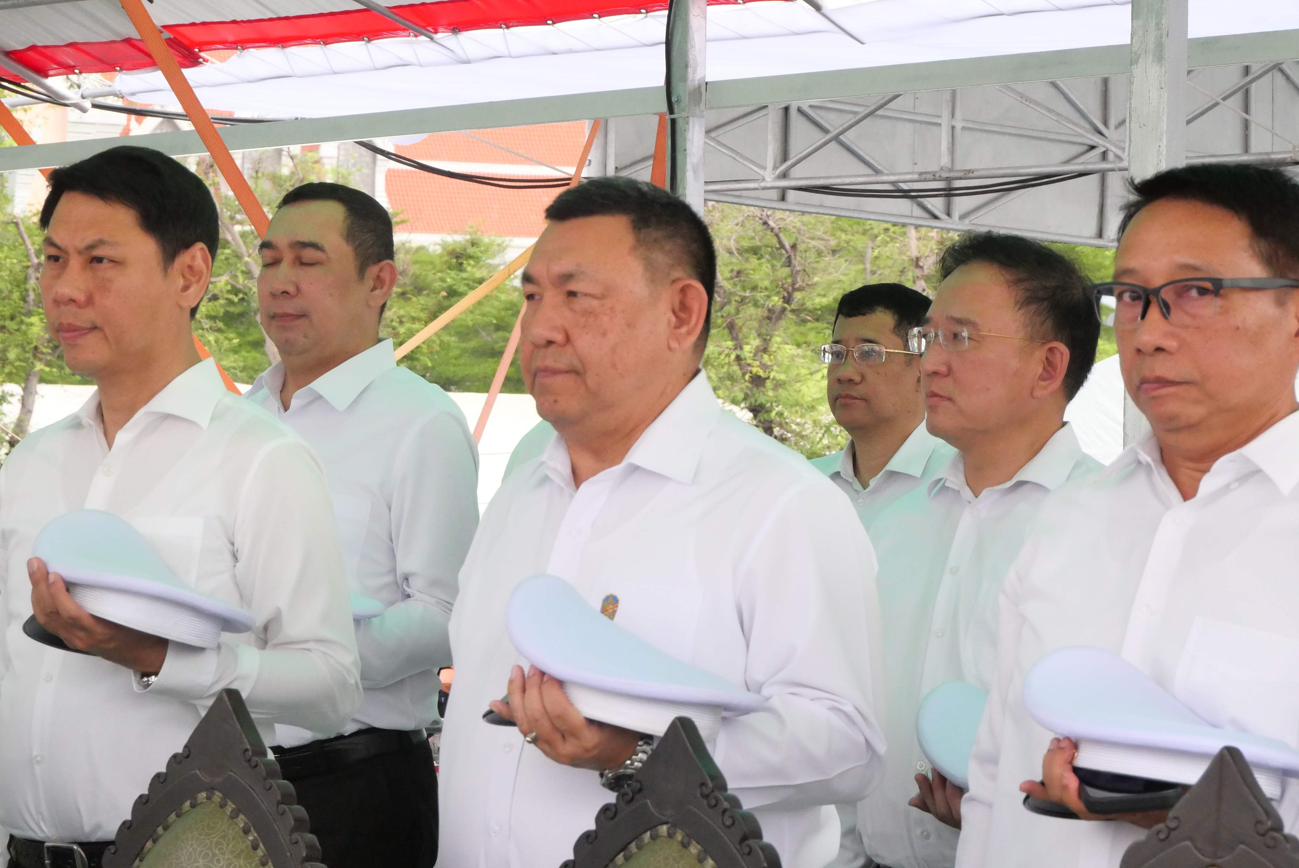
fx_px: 4477
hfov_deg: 16.5
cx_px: 650
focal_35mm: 124
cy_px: 434
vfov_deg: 11.1
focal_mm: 60
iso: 3200
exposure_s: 1/800
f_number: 10
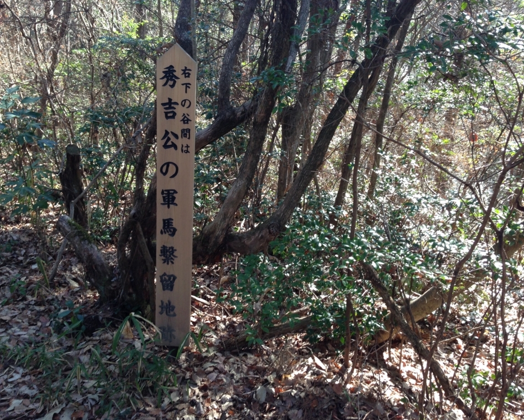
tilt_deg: -16.2
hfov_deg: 51.5
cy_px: 208
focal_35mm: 35
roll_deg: -2.2
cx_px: 253
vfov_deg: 42.2
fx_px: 543
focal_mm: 4.12
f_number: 2.4
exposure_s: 1/120
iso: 64
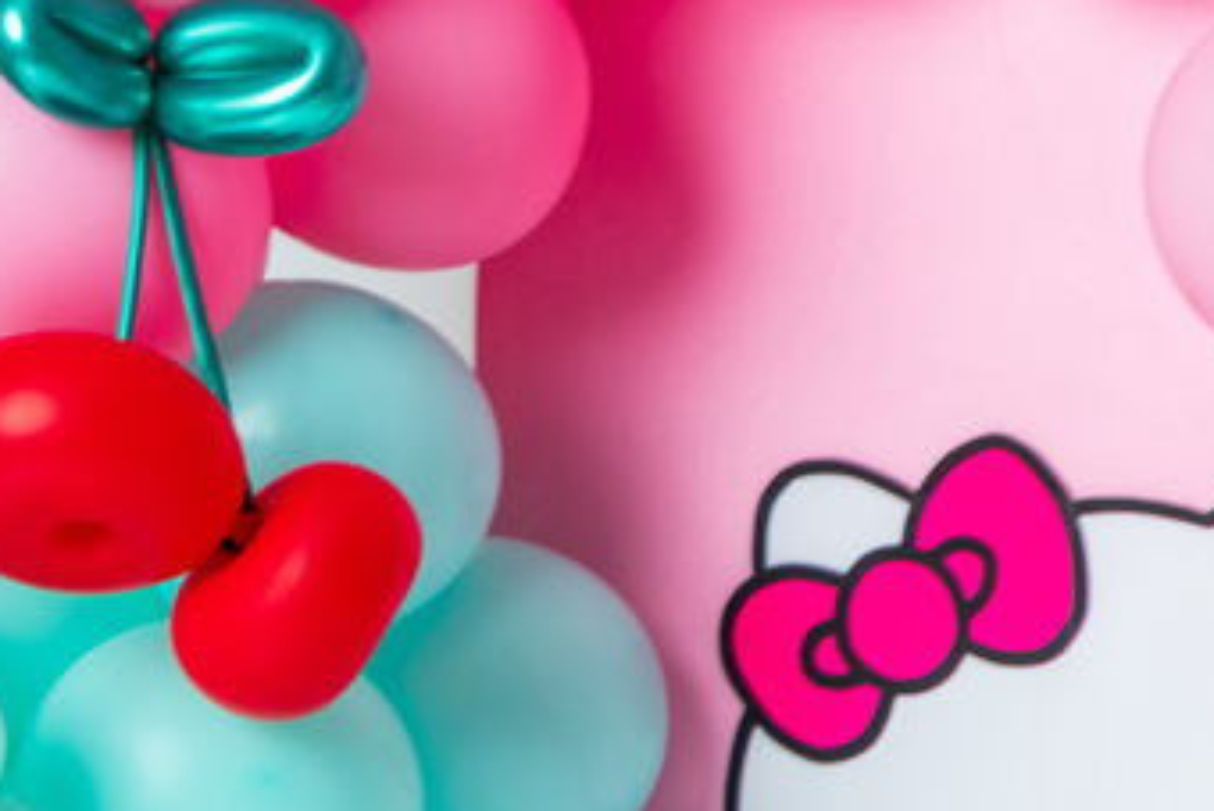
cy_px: 990
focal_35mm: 120
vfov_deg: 11.2
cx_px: 2064
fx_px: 4048
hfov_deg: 15.2
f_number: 4
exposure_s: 1/160
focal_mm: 34
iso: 250
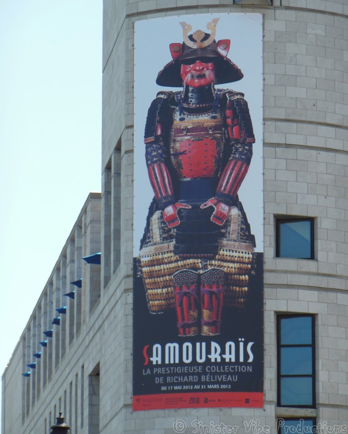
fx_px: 2575
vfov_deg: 9.7
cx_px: 174
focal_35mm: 200
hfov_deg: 7.7
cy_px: 207
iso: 125
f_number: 5.6
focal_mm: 34
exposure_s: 1/320
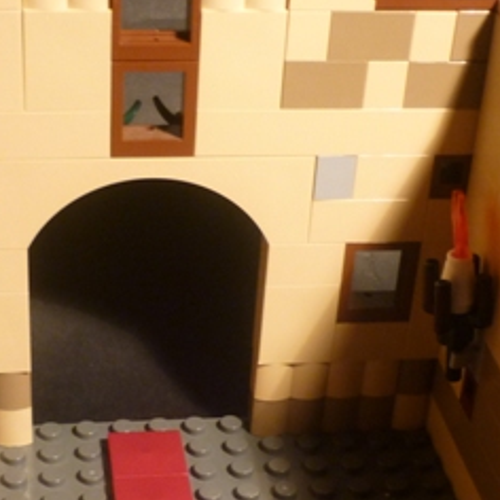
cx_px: 180
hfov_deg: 21.9
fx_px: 1291
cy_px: 390
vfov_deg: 21.7
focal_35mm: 79
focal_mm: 5.5
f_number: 2.8
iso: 200
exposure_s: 1/30
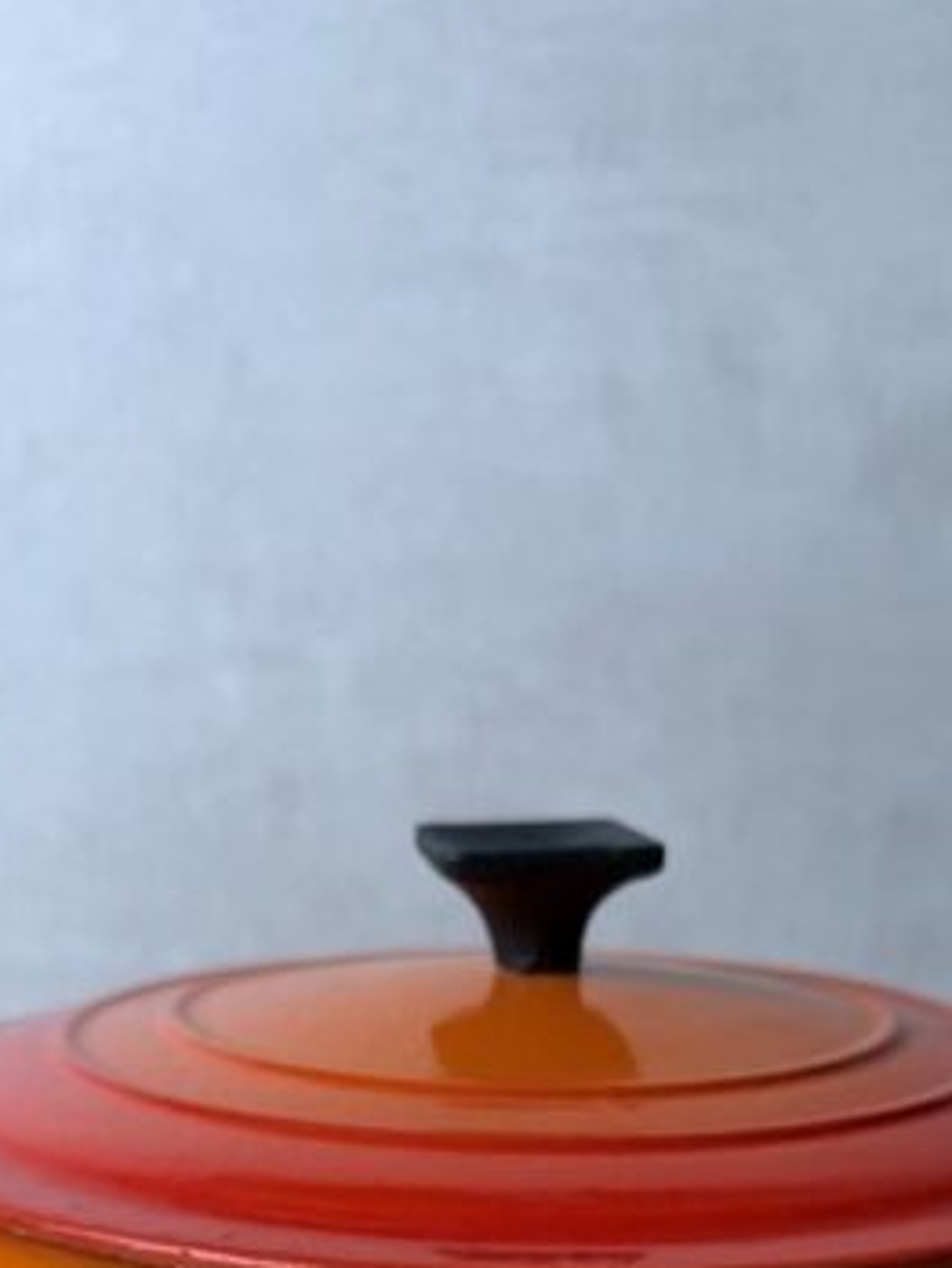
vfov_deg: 30.9
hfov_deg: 26.6
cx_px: 534
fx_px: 2016
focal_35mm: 55
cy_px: 1413
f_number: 1.78
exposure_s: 1/100
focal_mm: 6.76
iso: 80
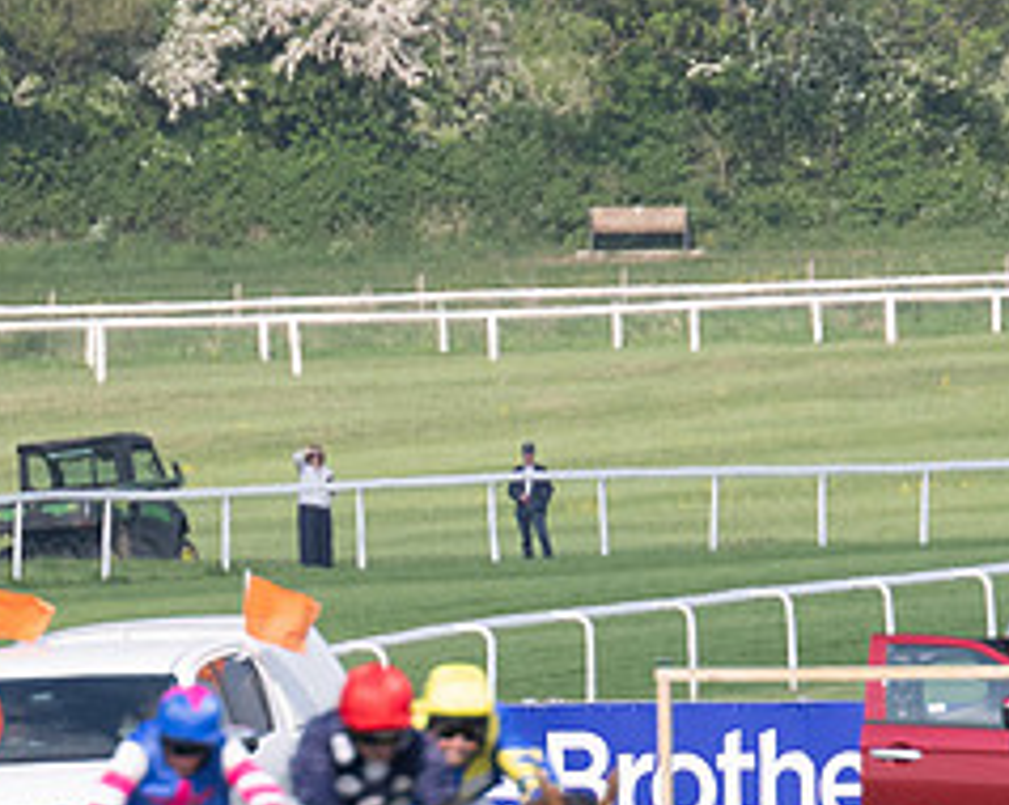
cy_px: 902
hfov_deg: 1.3
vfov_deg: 1.0
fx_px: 44787
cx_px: 425
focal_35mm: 1501
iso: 400
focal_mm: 270
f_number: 4
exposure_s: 1/3200
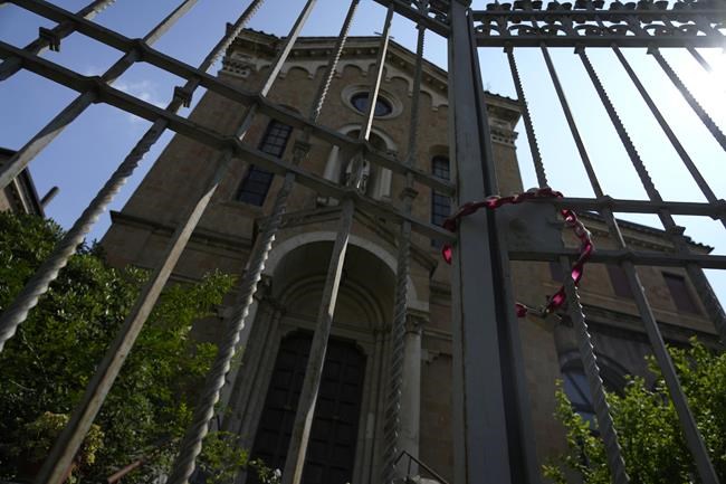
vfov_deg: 53.1
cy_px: 242
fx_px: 484
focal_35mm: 24
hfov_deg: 73.8
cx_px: 363
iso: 250
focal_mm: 24
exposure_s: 1/5000
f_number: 4
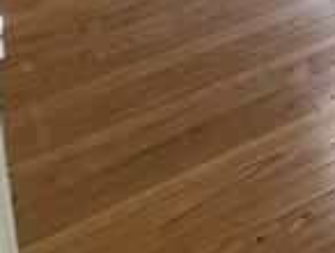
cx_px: 1120
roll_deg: -0.9
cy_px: -481
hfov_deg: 10.1
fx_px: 950
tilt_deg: -5.1
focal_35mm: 98
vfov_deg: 10.8
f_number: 2.2
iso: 320
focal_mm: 2.22
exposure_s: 1/120
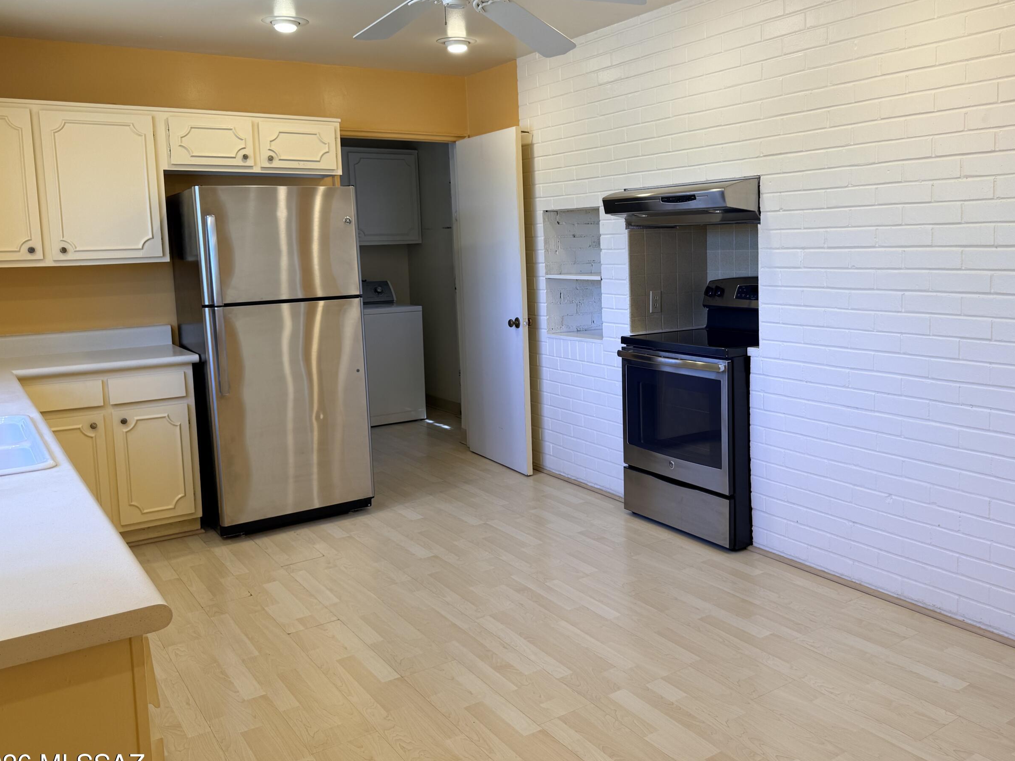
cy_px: 332
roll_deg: +1.1
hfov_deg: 59.7
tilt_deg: -6.1
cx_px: 585
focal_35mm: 30
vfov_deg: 46.7
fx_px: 880
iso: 64
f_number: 1.78
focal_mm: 6.76
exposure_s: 1/120
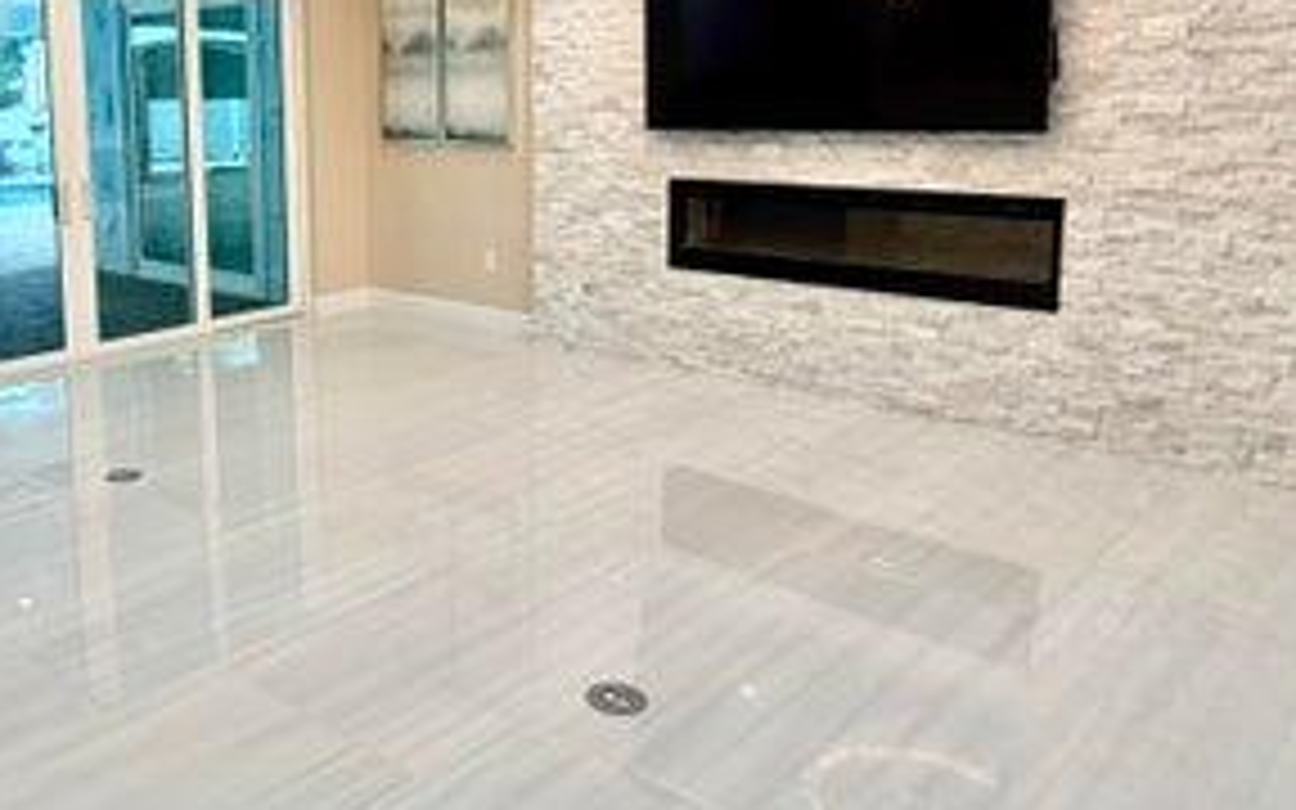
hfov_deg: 55.7
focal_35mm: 33
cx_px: 342
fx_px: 1166
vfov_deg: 37.7
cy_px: 238
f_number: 2.2
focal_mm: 2.22
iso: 160
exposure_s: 1/120
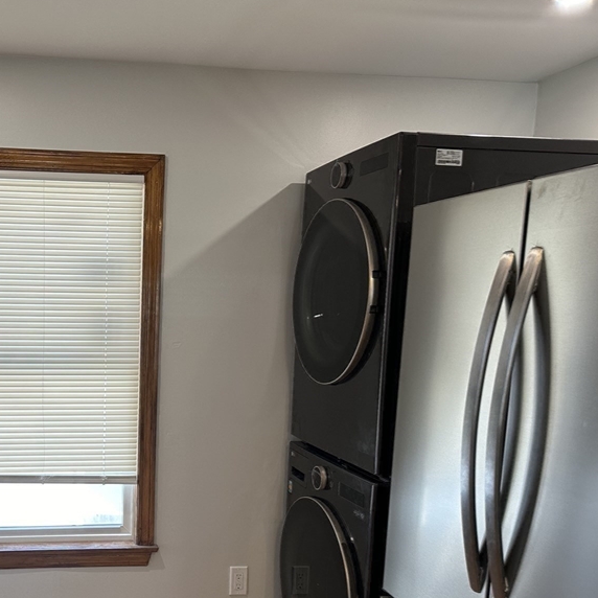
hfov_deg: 41.4
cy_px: 394
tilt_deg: -7.5
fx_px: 743
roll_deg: -1.1
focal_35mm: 38
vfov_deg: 43.3
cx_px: 94
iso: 100
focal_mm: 6.86
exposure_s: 1/120
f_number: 1.78
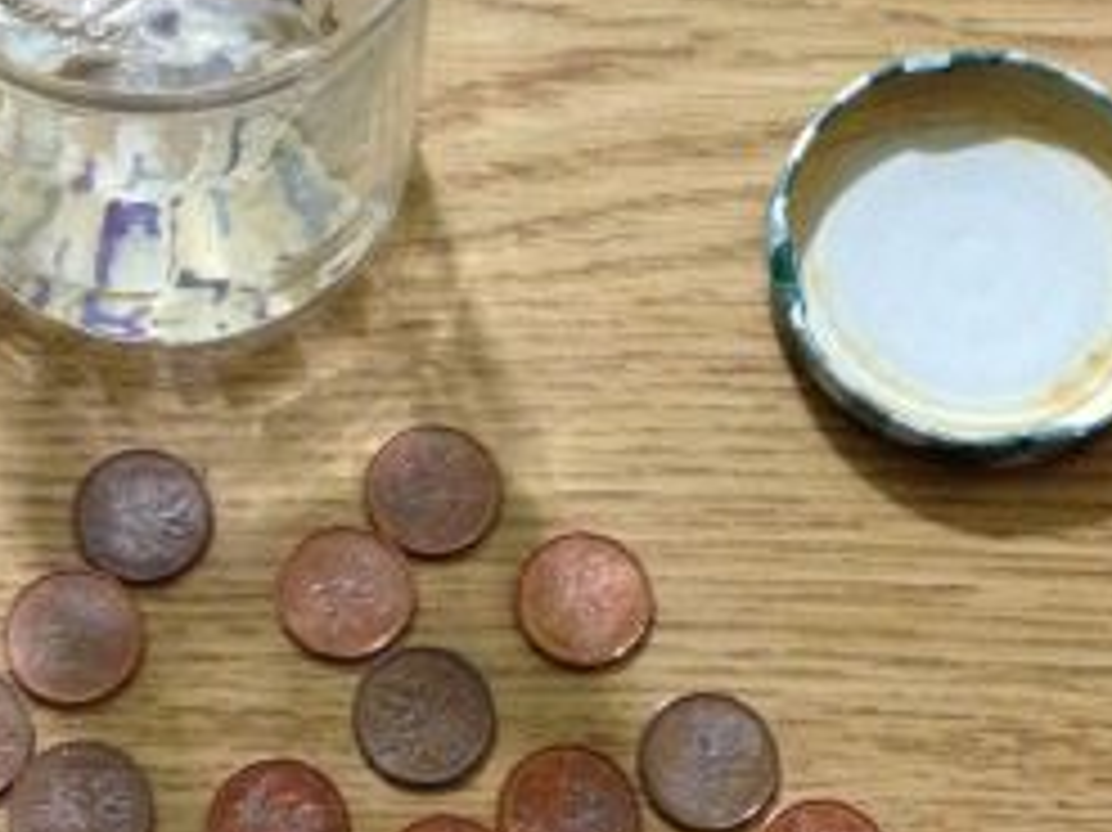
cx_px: 356
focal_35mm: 85
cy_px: 508
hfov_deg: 22.9
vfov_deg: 17.3
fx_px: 2729
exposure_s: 1/15
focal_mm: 4.28
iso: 400
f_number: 2.4
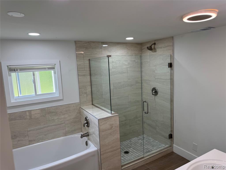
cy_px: 85
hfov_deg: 71.6
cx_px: 113
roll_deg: +2.7
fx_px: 157
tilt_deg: -8.4
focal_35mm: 24
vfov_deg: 56.8
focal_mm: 6.76
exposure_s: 1/166
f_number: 1.78
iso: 80
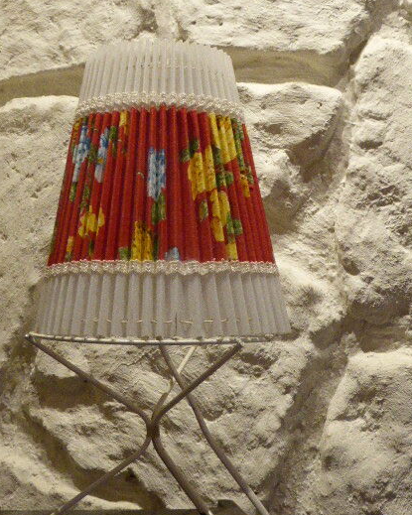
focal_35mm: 59
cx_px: 202
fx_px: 900
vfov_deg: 31.9
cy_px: 292
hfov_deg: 25.8
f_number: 4.2
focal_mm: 8.5
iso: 800
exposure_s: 1/40
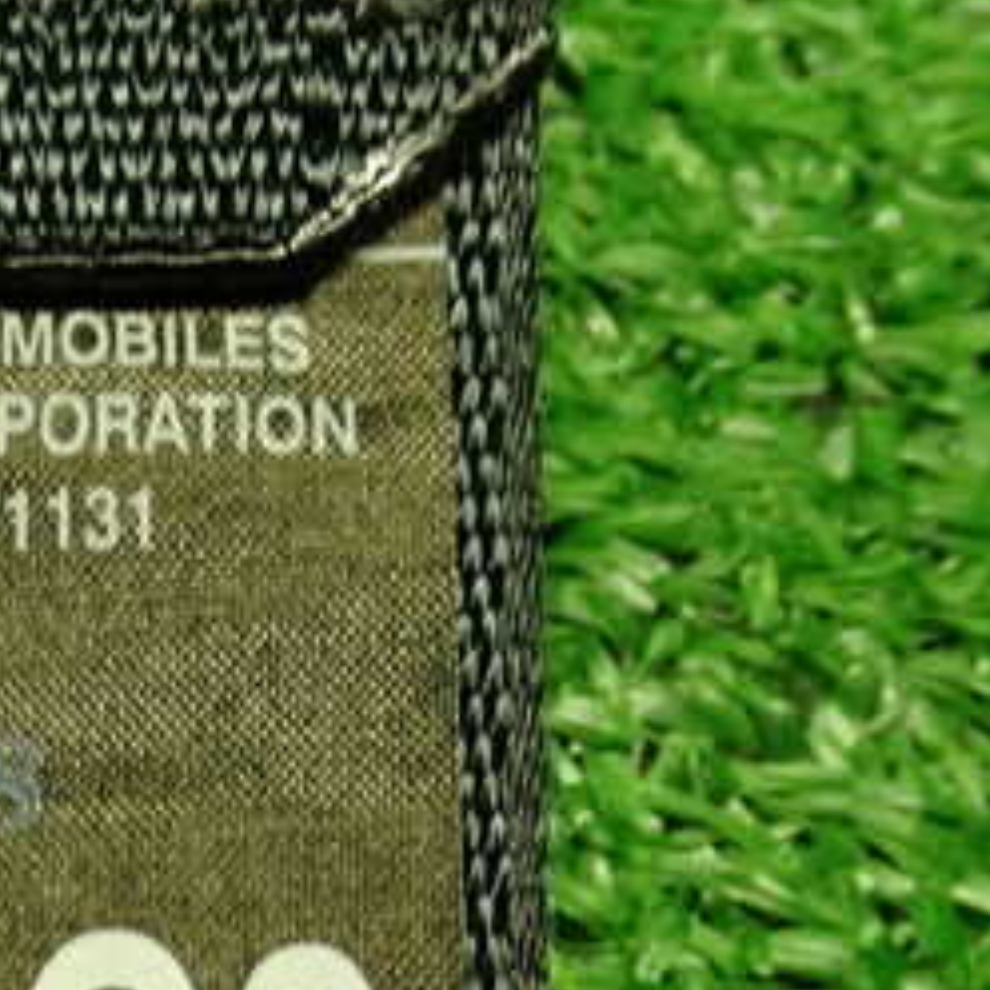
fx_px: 3042
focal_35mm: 94
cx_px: -196
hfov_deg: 17.6
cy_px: 878
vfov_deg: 18.2
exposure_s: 1/40
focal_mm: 7.84
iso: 400
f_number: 2.9
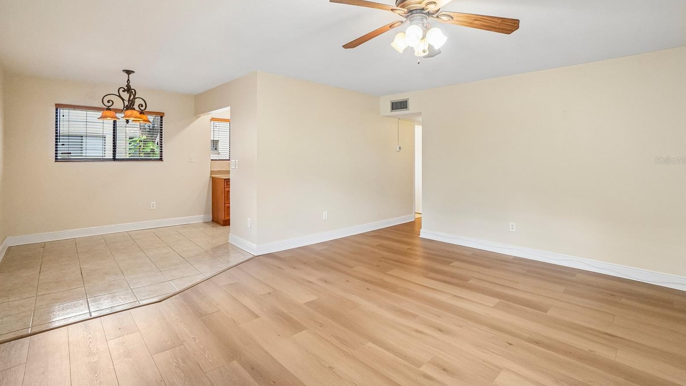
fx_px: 291
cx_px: 345
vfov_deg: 66.6
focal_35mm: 16
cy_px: 160
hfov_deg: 99.4
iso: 1250
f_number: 8
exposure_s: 1/30
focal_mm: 10
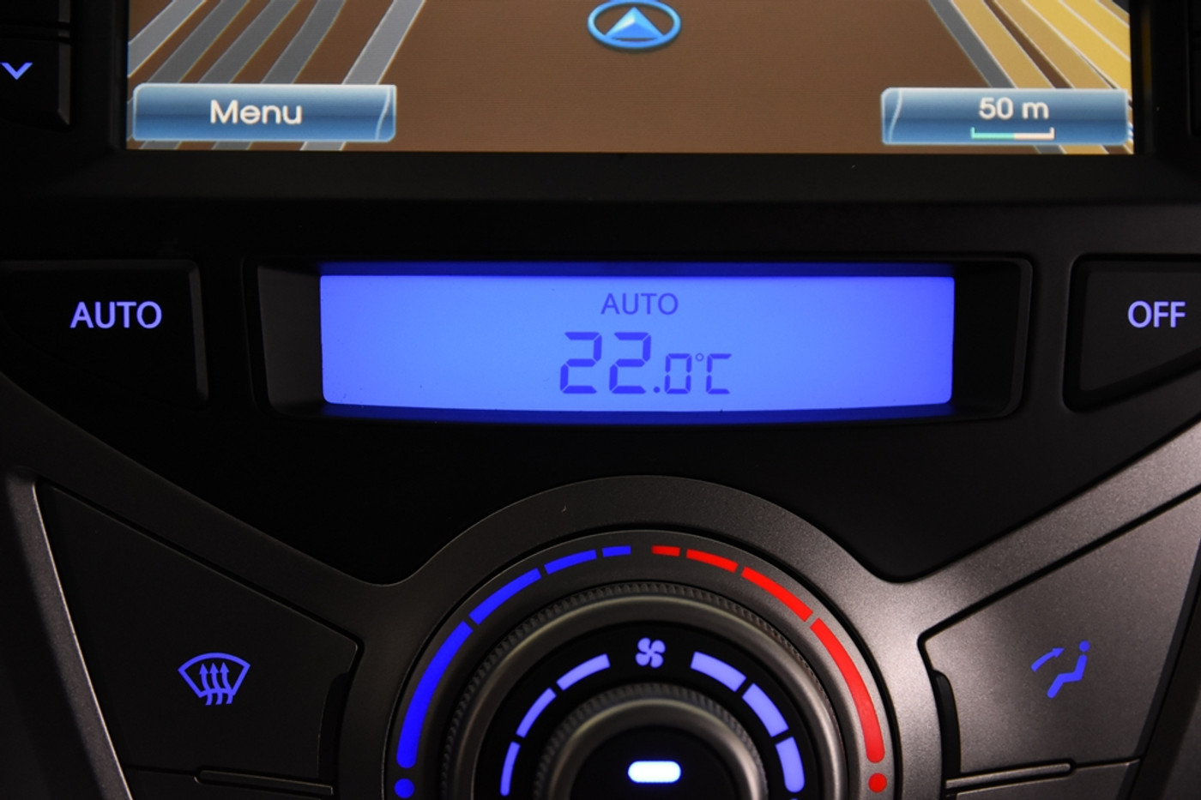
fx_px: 2502
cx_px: 600
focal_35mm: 75
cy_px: 400
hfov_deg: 27.0
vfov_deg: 18.2
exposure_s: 1/80
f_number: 4.5
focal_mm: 50
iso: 1600
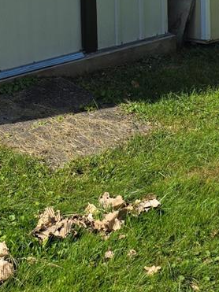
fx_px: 785
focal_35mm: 93
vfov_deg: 20.2
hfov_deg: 15.8
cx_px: 53
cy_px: -24
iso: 12
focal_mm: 6.3
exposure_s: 1/788
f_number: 1.7
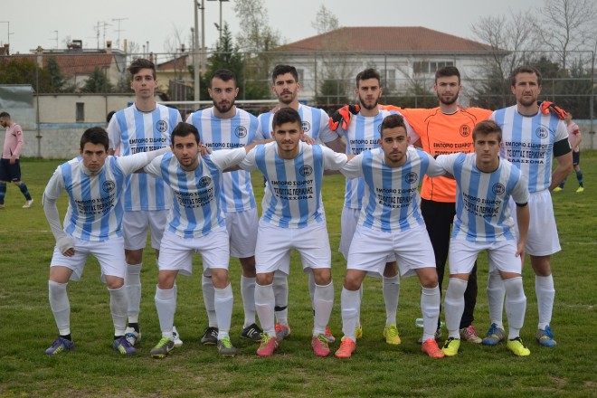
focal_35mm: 82
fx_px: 1368
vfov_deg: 16.6
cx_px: 298
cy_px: 199
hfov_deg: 24.6
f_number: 4.2
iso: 400
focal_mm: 55
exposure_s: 1/800
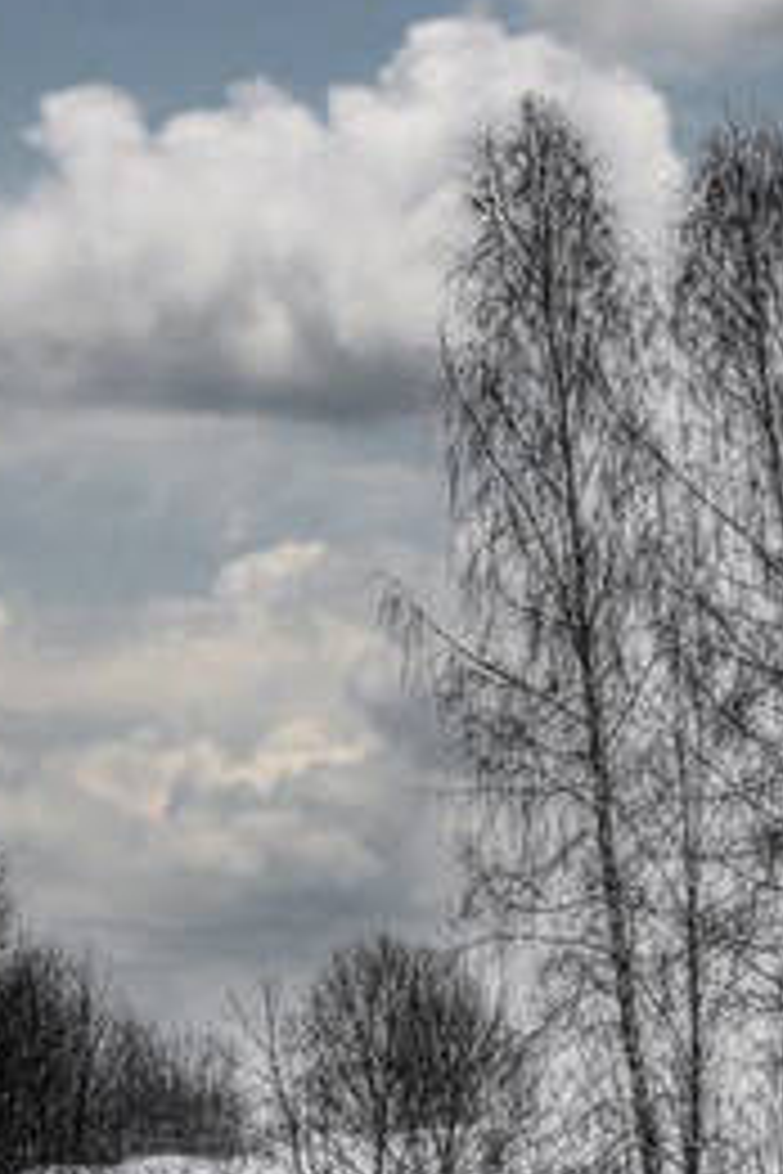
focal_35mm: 180
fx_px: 5872
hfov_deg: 7.6
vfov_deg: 11.4
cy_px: 841
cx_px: 686
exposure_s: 1/100
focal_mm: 98
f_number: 9
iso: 200
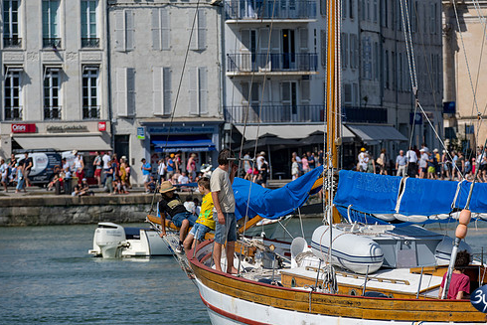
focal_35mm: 426
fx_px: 5764
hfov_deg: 4.8
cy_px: 137
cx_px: 267
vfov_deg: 3.2
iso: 220
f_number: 11
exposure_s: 1/800
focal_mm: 360
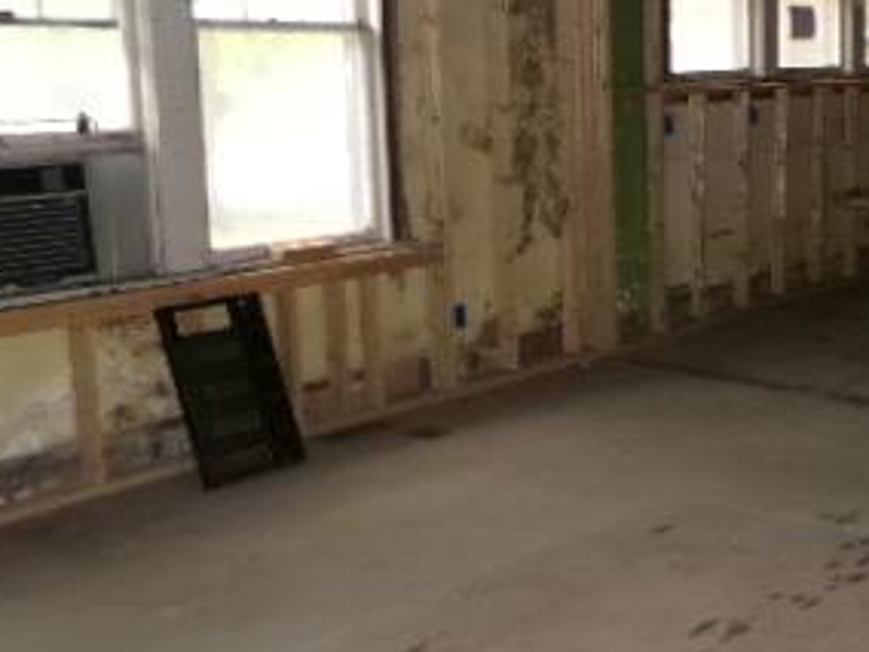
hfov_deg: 33.9
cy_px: 288
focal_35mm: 54
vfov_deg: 27.0
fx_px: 1356
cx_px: 762
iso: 221
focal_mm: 4.3
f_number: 3.7
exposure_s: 1/34
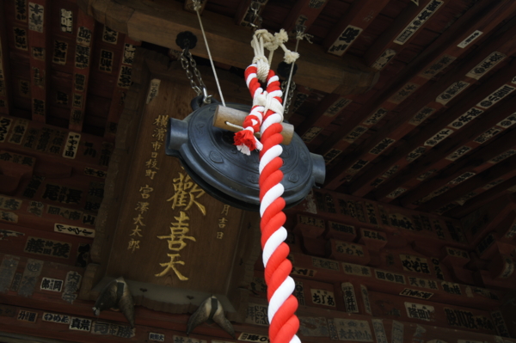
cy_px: 172
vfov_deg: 34.2
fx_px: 559
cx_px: 258
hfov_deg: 49.6
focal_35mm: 39
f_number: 5.6
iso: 200
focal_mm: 26
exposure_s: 1/80
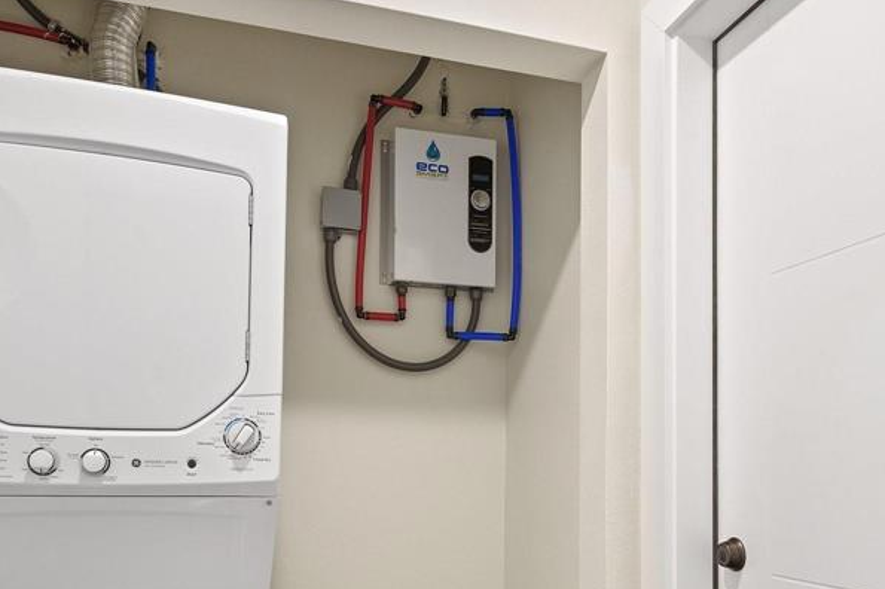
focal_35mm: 31
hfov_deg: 60.3
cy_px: 470
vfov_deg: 40.6
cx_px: 463
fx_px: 762
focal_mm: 18
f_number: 9
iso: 320
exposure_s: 4
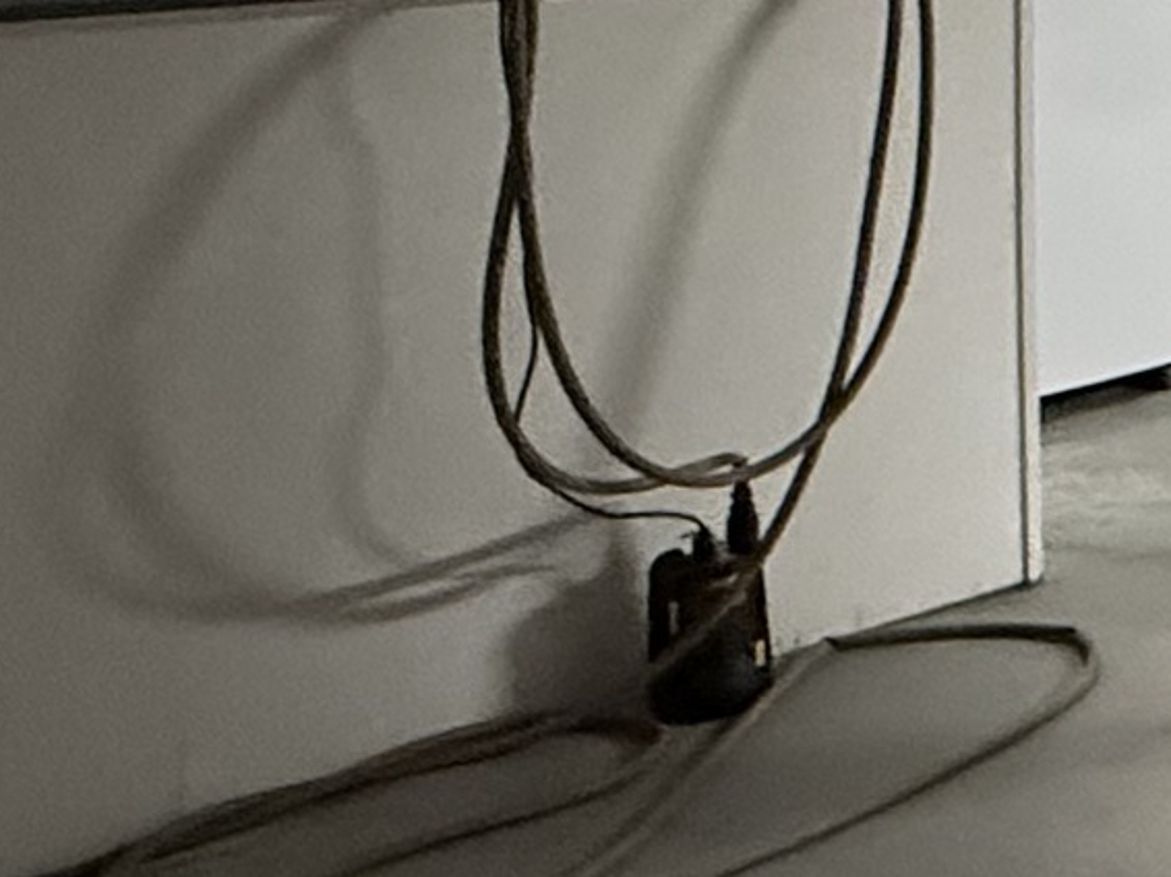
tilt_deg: -3.7
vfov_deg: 18.6
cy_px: -97
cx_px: 2156
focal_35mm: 76
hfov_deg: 19.0
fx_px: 2570
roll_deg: -1.6
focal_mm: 2.22
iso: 640
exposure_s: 1/60
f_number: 2.2
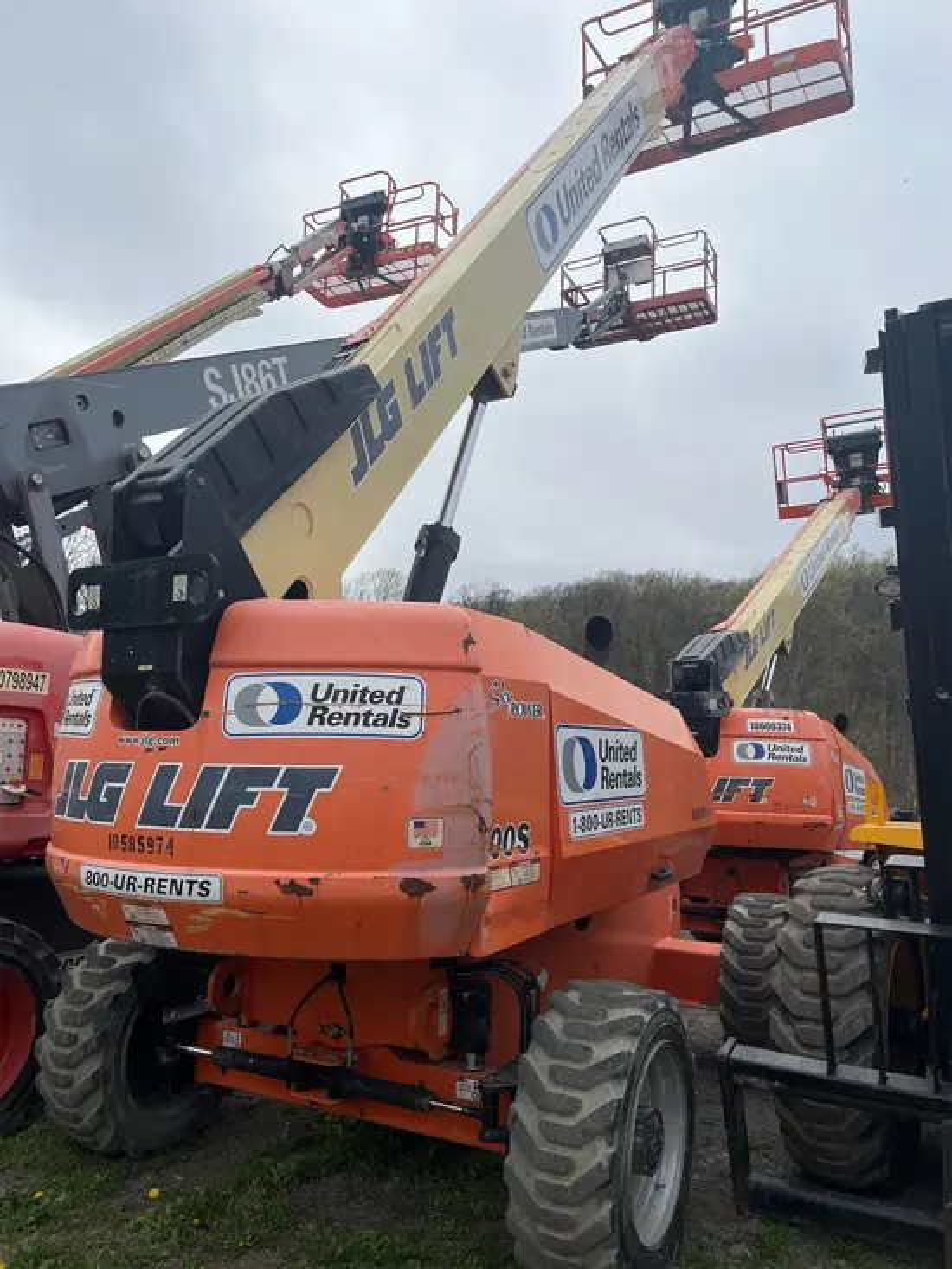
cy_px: 634
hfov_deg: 53.1
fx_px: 953
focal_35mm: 26
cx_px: 476
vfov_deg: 67.3
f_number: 1.6
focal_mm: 5.1
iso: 50
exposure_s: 1/6897
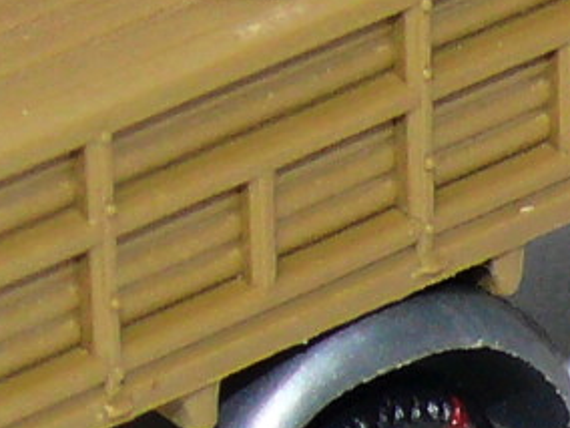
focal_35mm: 620
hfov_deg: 3.2
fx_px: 10209
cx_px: 536
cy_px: -28
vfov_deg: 2.4
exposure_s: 1/30
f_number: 4
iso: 100
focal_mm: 13.9
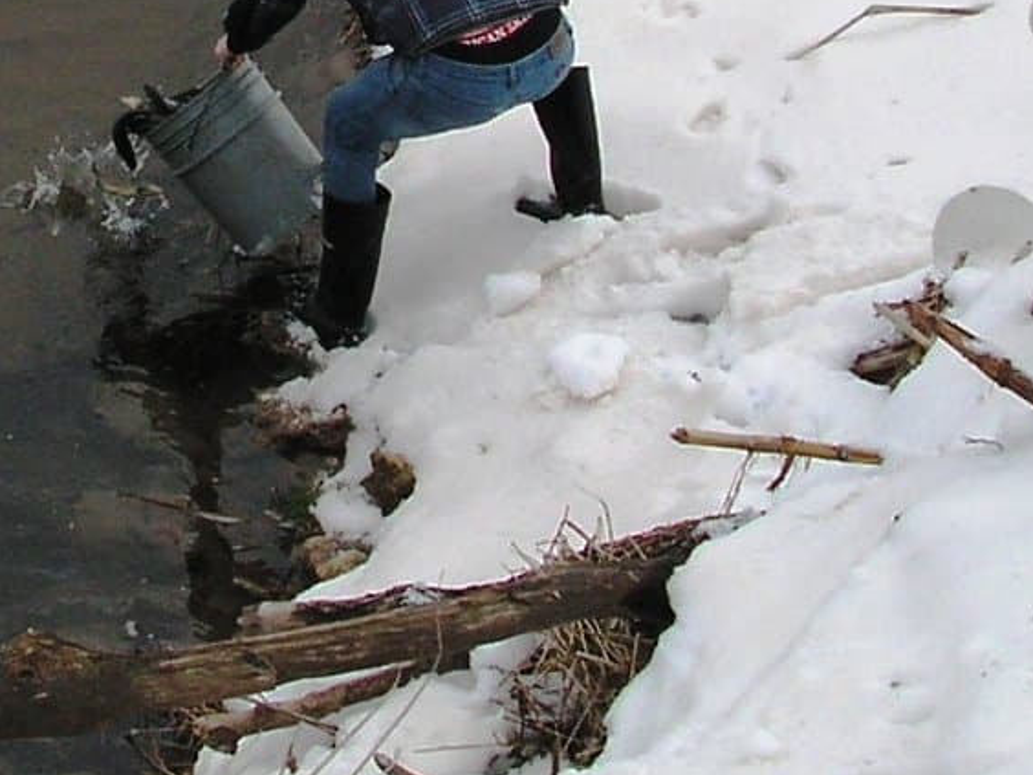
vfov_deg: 17.4
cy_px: 131
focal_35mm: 84
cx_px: 764
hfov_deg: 23.1
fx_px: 2507
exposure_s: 1/500
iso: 50
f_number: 4.8
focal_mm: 6
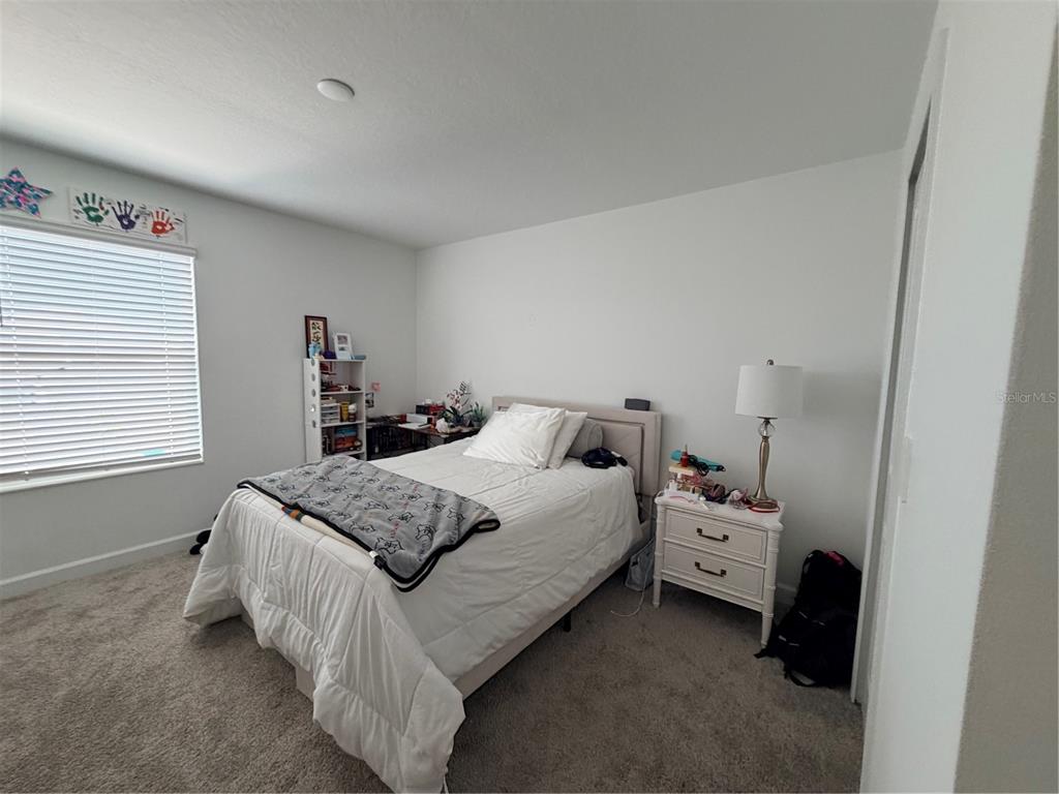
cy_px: 397
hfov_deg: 102.1
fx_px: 428
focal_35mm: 14
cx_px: 530
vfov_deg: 85.7
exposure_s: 1/60
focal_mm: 2.22
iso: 200
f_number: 2.2
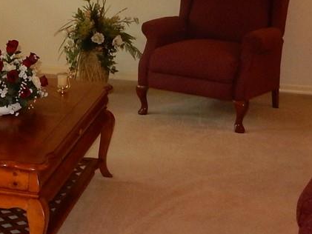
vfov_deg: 15.4
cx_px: -41
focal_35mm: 95
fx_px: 856
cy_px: 13
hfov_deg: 19.7
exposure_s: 1/30
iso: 200
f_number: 3.7
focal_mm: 4.5
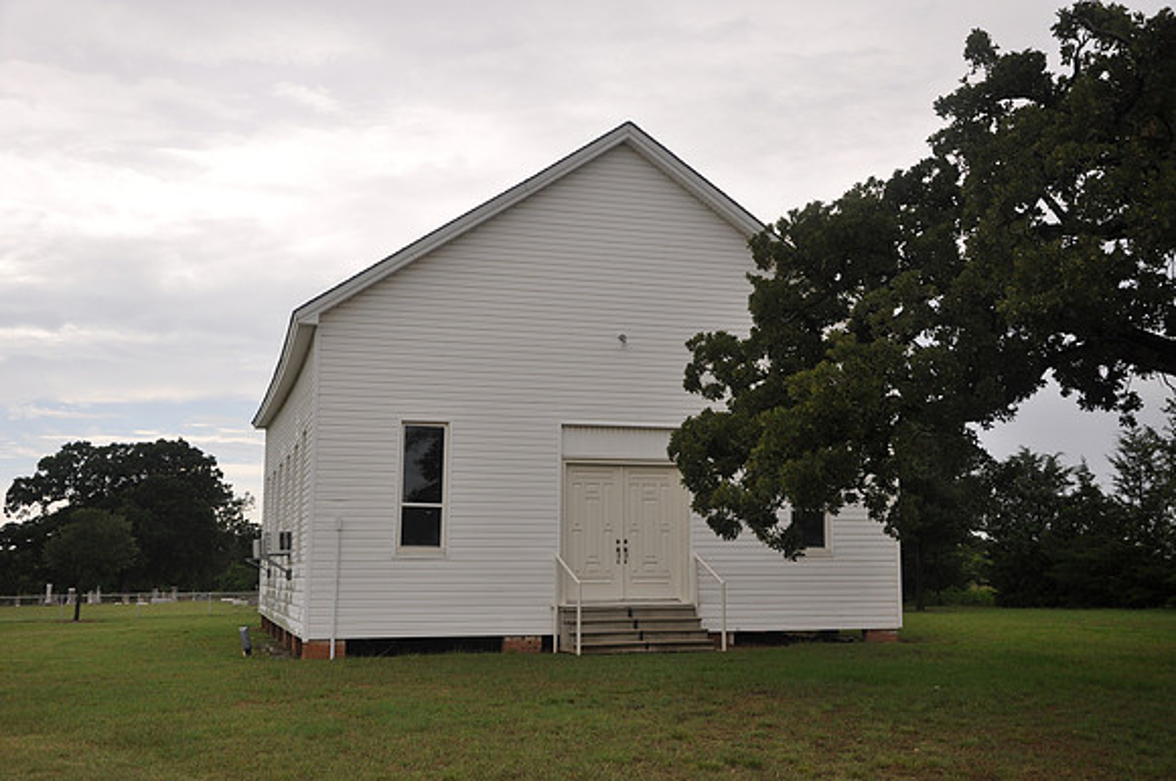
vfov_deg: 35.4
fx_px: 1223
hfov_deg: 51.3
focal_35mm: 38
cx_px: 588
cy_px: 390
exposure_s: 1/200
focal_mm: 25
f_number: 7.1
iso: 200
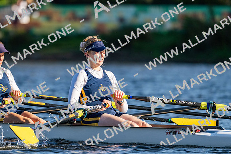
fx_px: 3849
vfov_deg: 2.3
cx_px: 116
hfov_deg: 3.4
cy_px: 77
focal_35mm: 600
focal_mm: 400
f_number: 4.5
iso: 320
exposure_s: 1/2500
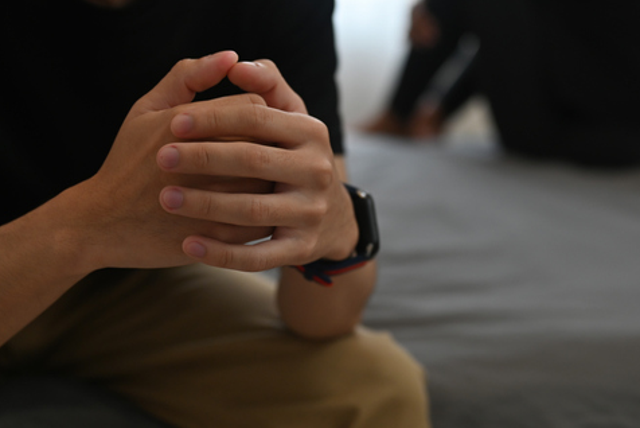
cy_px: 147
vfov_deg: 17.9
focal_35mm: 76
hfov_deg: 26.6
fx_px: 1352
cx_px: 351
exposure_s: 1/800
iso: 400
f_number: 2.8
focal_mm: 50
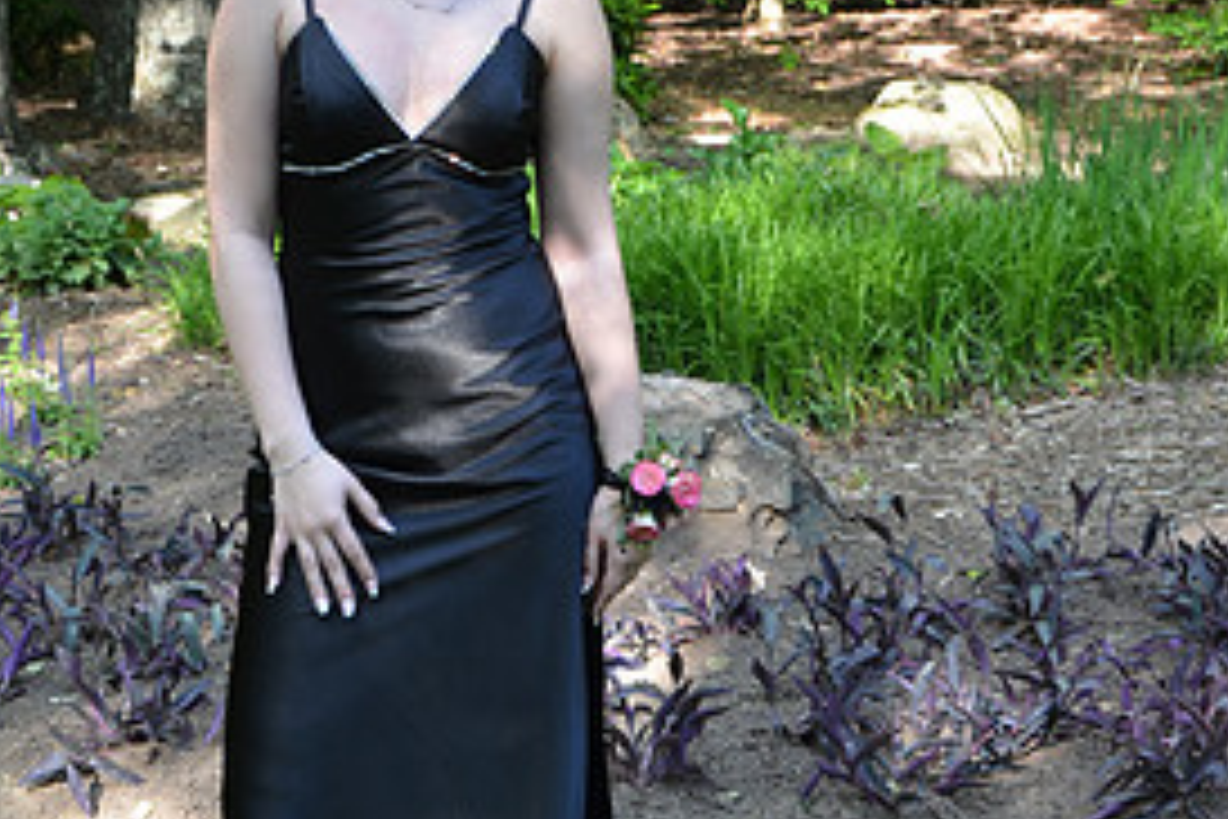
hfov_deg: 22.8
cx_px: 450
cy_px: 378
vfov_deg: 15.4
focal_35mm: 89
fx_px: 3036
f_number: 4.5
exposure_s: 1/80
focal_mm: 28
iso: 160
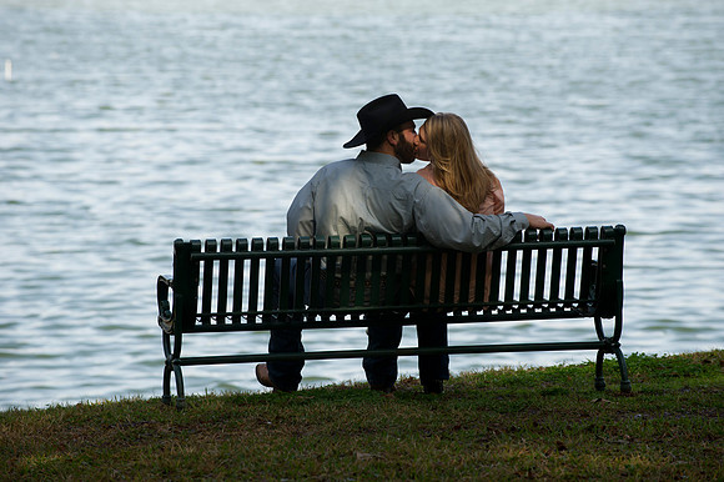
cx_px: 362
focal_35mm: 200
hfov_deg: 10.3
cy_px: 241
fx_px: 4020
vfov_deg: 6.9
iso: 250
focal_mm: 200
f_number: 5
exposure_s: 1/320
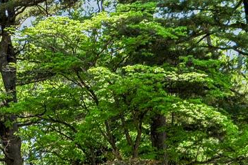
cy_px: 131
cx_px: -416
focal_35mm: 138
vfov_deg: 9.9
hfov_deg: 11.3
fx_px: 950
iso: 800
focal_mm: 24
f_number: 8
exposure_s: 1/1600
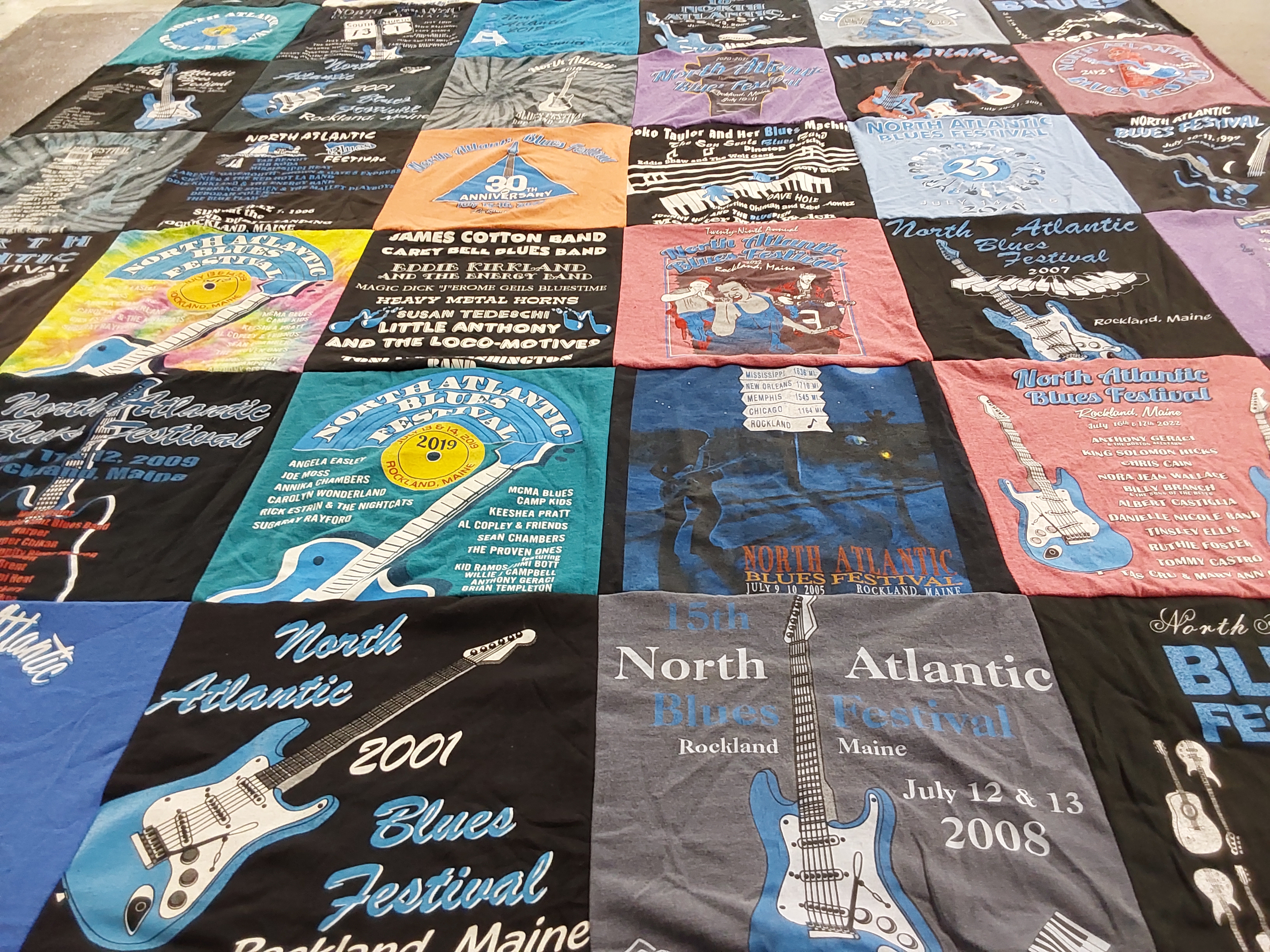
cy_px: 476
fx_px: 1027
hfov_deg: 63.4
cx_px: 635
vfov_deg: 49.7
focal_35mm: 28
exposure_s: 1/50
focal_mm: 2.91
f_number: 1.9
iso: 160
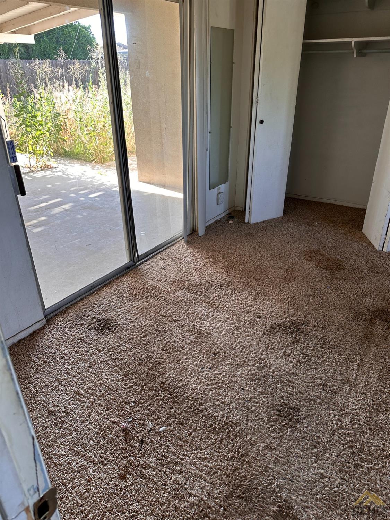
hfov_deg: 56.8
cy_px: 260
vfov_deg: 71.6
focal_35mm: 24
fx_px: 361
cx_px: 195
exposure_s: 1/121
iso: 80
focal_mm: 6.86
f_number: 1.78
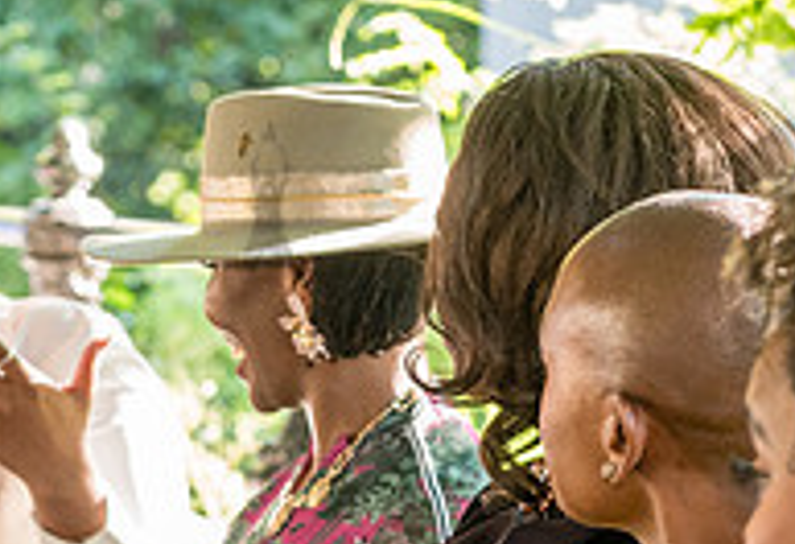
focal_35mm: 222
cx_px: 172
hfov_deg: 9.2
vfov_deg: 6.3
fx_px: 4942
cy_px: 515
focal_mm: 62
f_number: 4.5
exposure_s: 1/160
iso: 1250
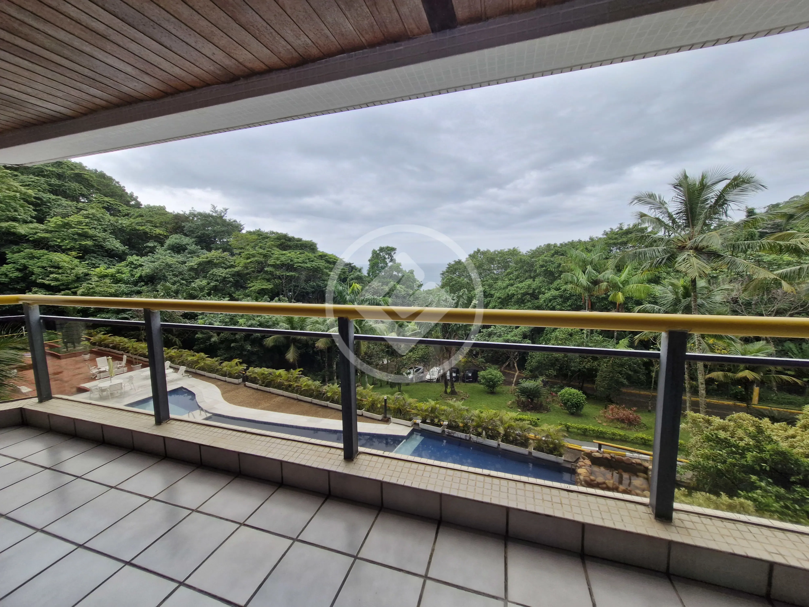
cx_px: 404
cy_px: 304
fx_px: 304
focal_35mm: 13
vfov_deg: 89.9
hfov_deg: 106.2
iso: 50
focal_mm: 1.74
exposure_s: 1/824
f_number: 2.2
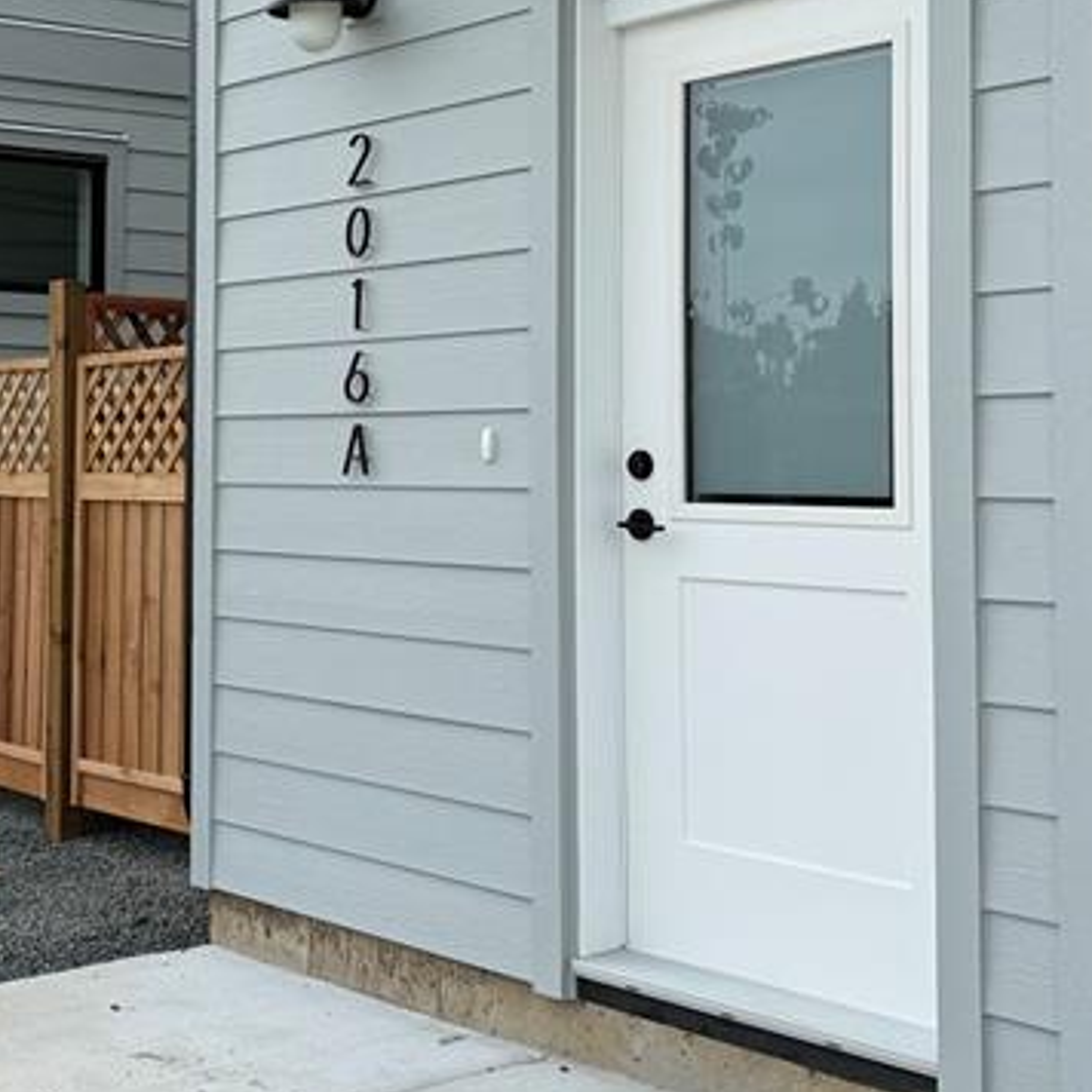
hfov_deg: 27.2
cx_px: 110
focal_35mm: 61
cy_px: 374
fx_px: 2177
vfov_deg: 28.0
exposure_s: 1/5319
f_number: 1.78
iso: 100
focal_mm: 6.76
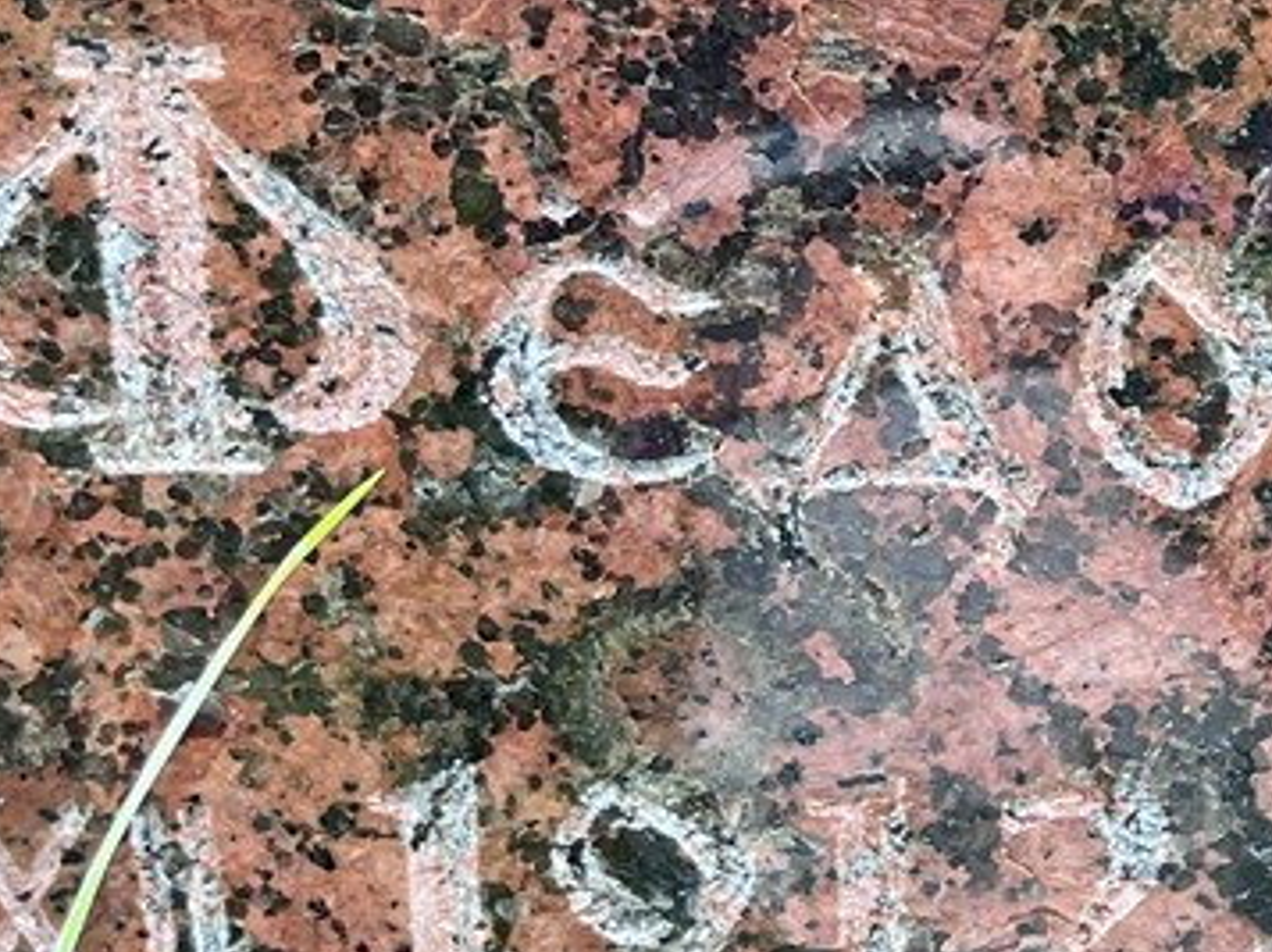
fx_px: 3854
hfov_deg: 17.9
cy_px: -107
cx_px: 1468
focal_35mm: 105
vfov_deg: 13.8
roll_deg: +4.1
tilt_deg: -23.1
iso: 100
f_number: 1.6
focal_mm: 5.1
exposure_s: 1/121
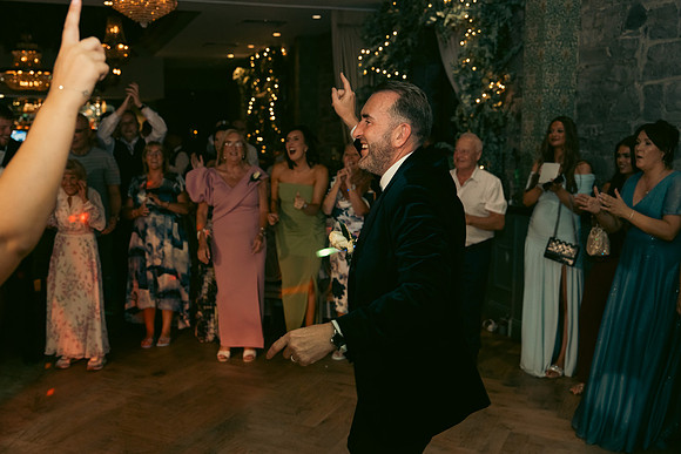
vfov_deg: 36.0
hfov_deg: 51.9
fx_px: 700
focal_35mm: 37
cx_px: 340
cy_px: 227
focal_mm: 37
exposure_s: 1/160
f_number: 3.5
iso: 2500
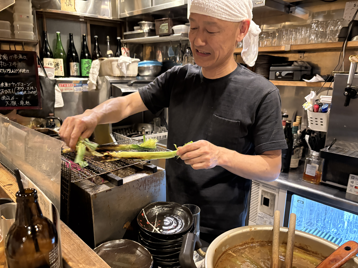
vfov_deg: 53.1
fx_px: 269
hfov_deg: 67.3
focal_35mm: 26
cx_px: 179
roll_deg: +0.3
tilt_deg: -11.1
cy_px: 134
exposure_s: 1/33
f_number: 1.6
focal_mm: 5.96
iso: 500
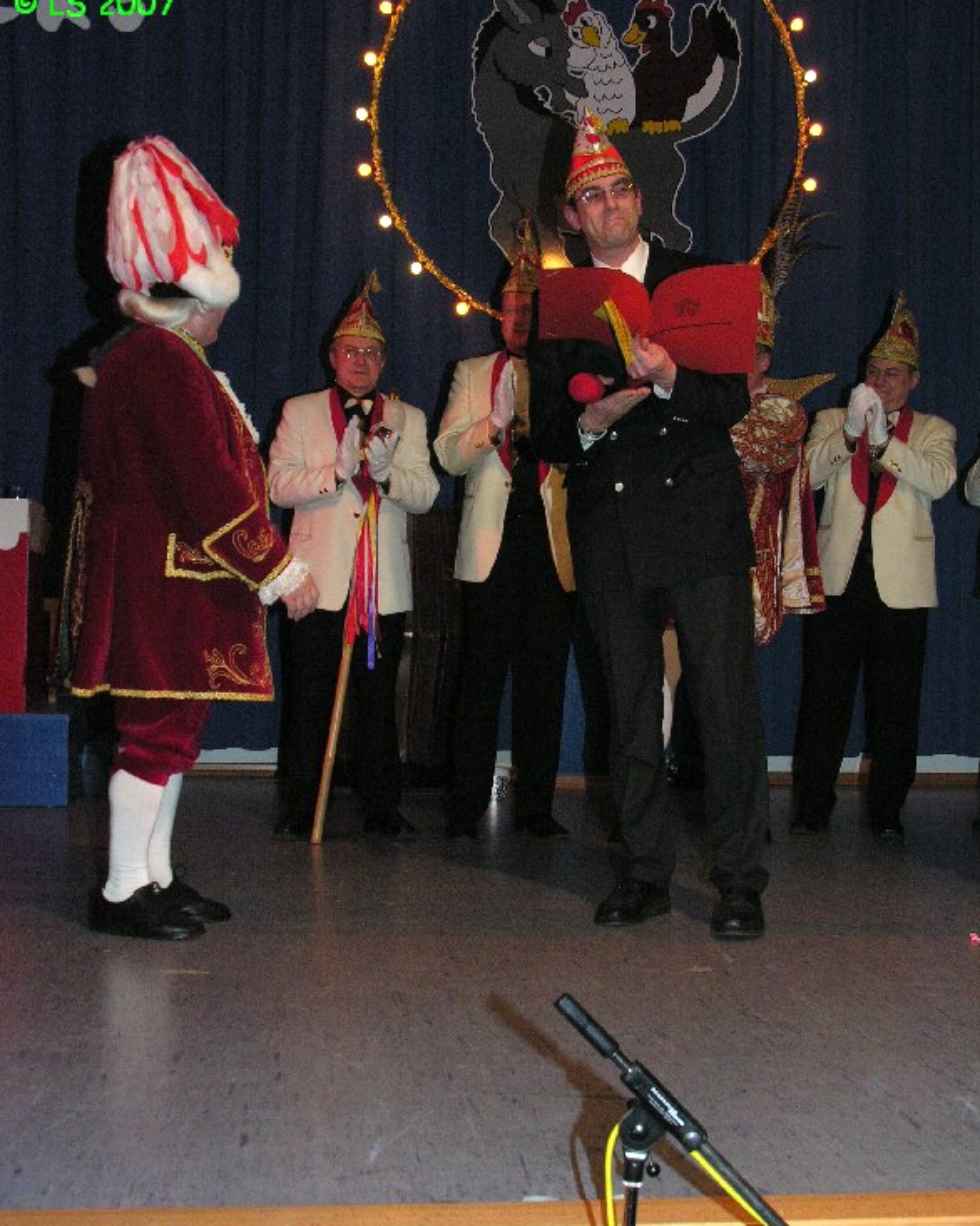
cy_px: 617
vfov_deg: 38.1
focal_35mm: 49
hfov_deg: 30.8
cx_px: 482
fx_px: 1777
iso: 200
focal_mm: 11.8
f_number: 4.2
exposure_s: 1/60.1
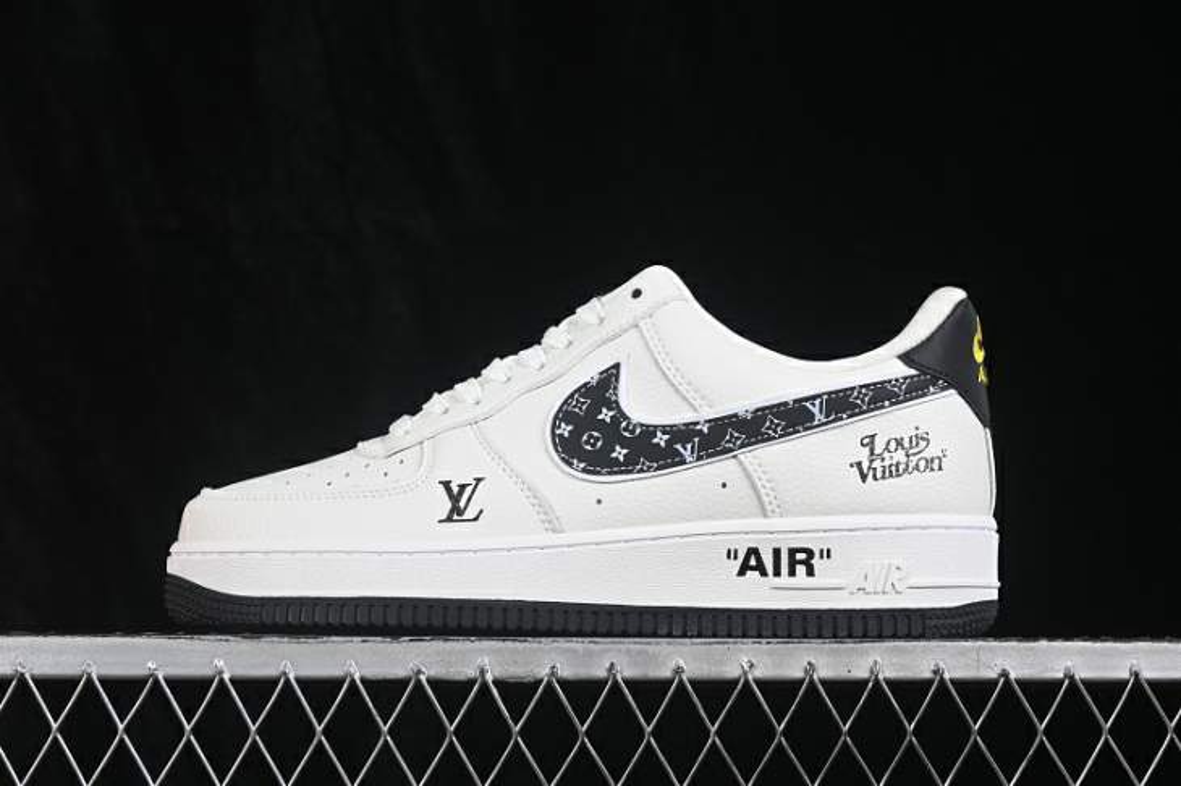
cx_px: 590
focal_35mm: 75
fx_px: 2459
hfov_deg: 27.0
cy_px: 393
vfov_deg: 18.2
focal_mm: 50
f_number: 8
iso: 160
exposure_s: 1/80
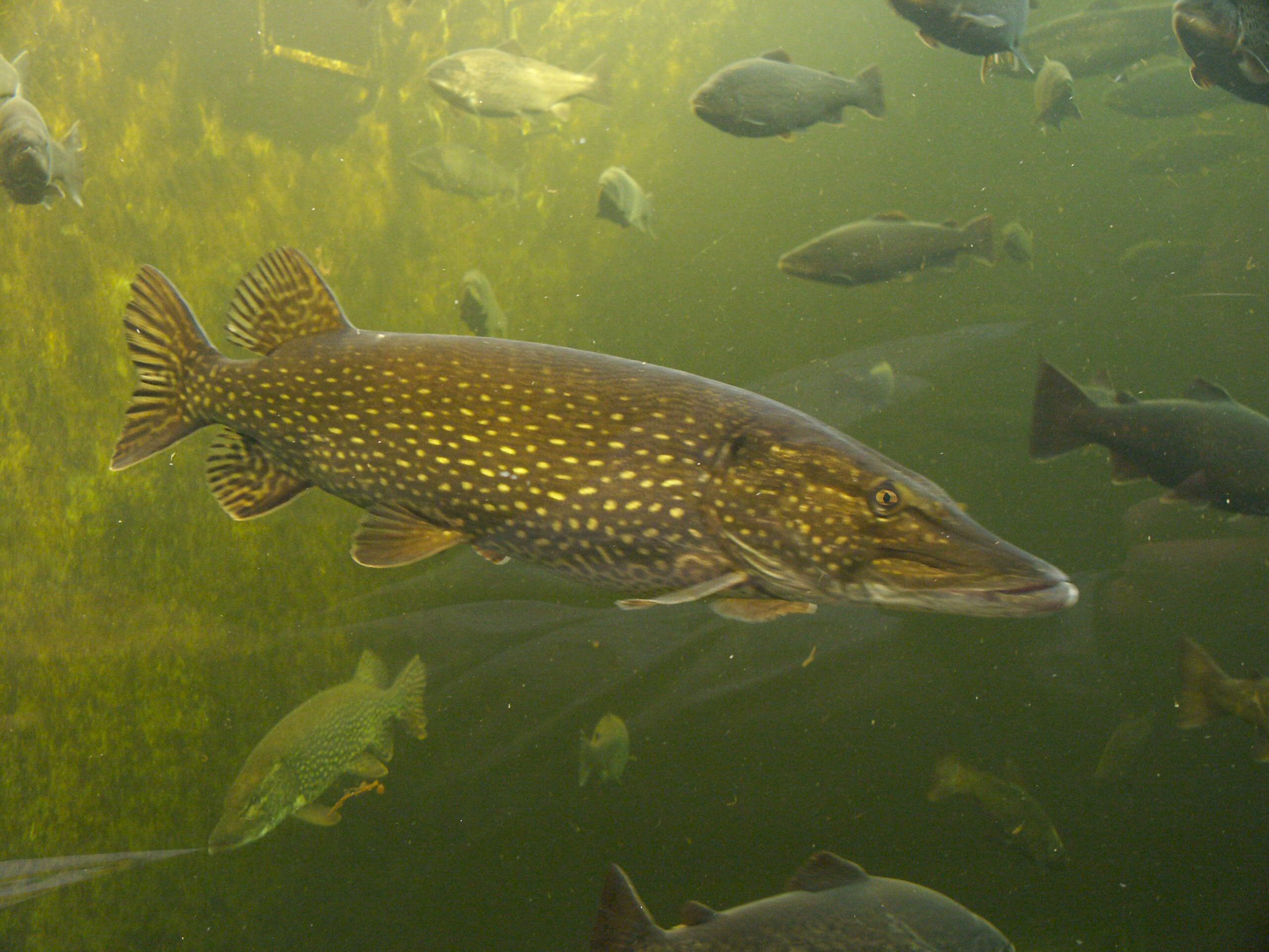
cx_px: 634
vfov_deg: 36.0
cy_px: 476
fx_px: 1466
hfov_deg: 46.8
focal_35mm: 40
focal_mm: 10.37
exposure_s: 1/15
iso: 200
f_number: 2.8
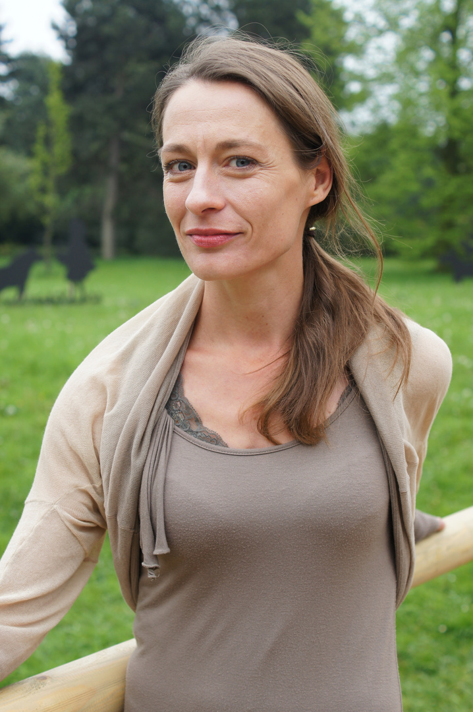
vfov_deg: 37.9
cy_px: 356
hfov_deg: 25.7
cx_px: 236
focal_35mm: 52
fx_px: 1037
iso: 160
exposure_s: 1/160
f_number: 4
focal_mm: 35
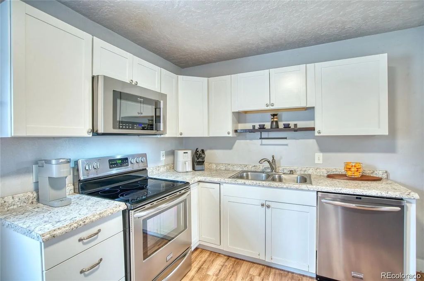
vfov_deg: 73.6
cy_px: 140
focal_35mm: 16
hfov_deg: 96.8
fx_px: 188
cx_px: 212
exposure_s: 1/8
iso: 500
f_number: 6.3
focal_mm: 16
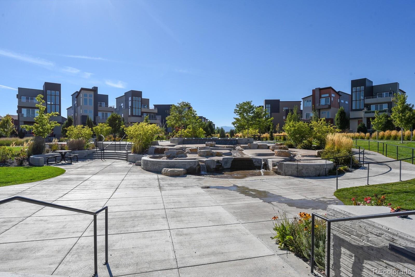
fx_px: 231
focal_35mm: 20
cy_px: 138
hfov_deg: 84.0
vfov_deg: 61.9
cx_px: 208
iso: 250
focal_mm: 20
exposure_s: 1/1250
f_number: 8
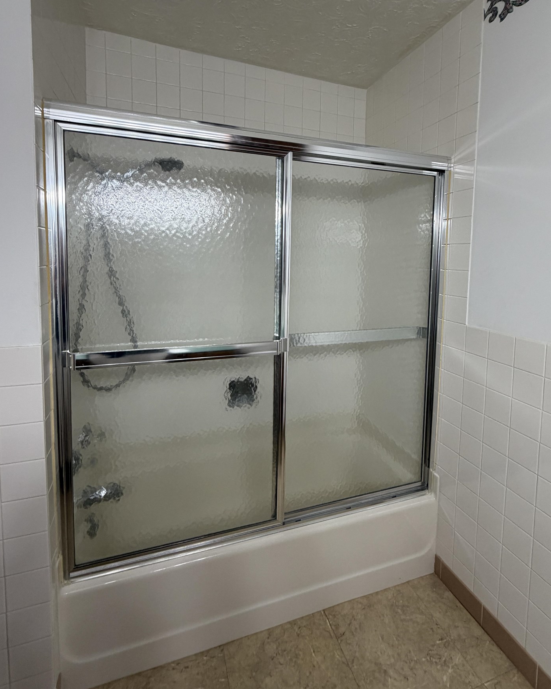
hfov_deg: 73.7
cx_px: 293
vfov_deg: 85.6
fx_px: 367
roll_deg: -1.6
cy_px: 286
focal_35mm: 18
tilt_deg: -4.6
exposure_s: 1/120
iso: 200
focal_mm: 2.22
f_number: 2.2
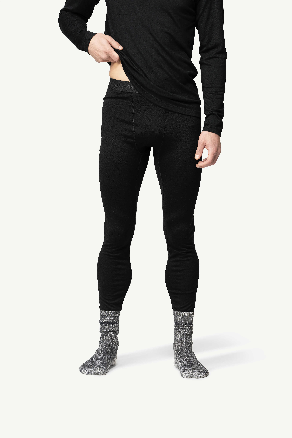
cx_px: 146
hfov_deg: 13.2
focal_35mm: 104
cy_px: 219
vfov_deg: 19.6
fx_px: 1265
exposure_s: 1/50
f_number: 5
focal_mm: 104
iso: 500
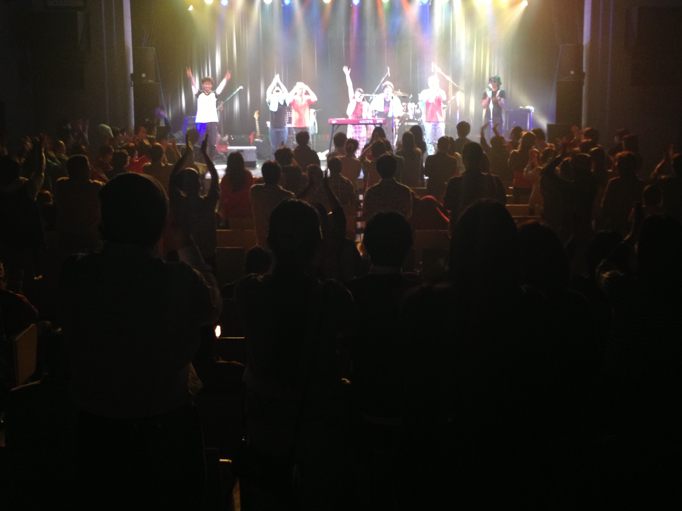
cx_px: 347
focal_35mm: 48
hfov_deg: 39.7
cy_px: 193
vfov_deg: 30.1
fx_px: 946
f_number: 2.4
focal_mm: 4.28
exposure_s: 1/20
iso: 125
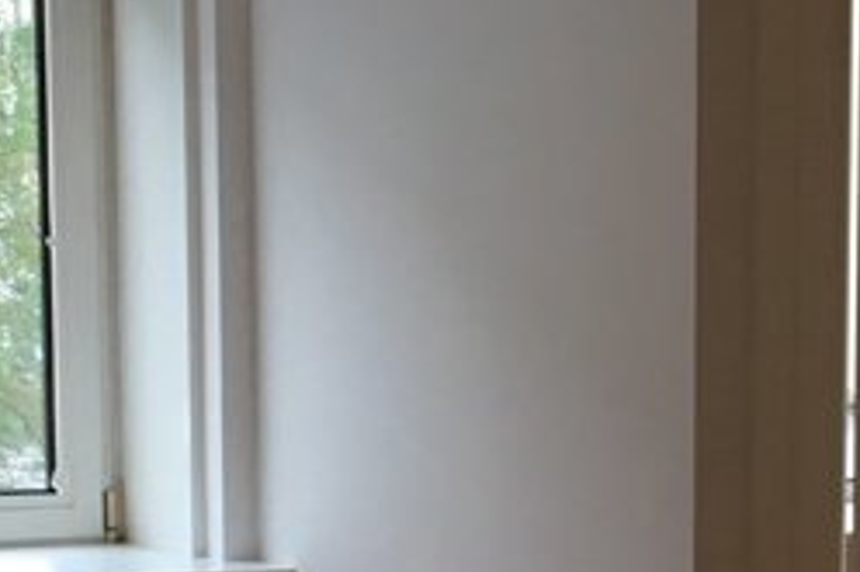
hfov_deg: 14.0
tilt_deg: -7.6
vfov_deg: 9.3
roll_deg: -1.0
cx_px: 739
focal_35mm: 146
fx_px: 3485
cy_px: 700
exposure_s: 1/33
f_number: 2.2
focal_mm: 4.15
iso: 40
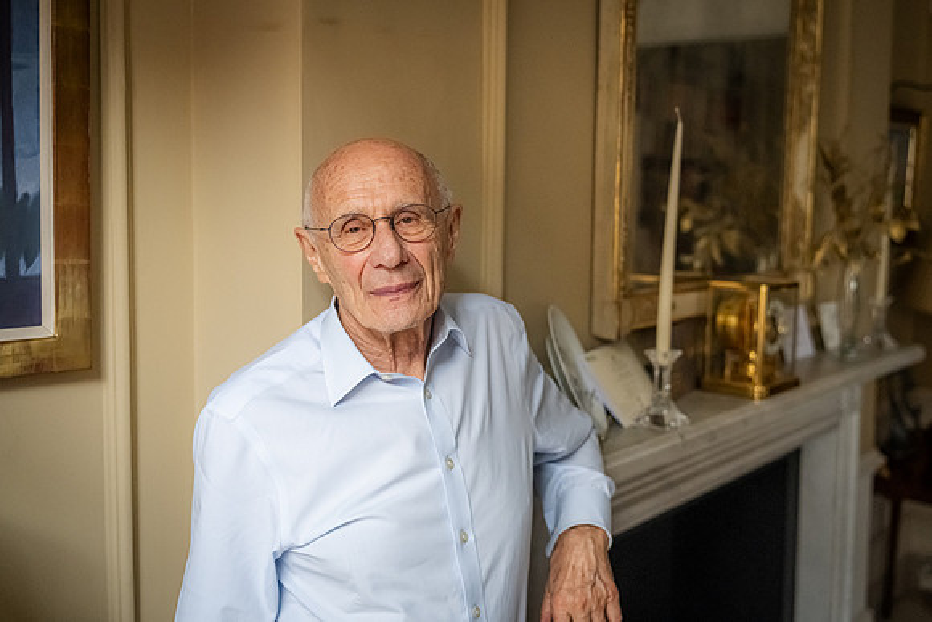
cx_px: 488
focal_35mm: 38
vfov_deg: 34.7
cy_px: 304
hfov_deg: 50.2
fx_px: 995
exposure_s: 1/1000
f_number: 2.5
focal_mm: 35
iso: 4500
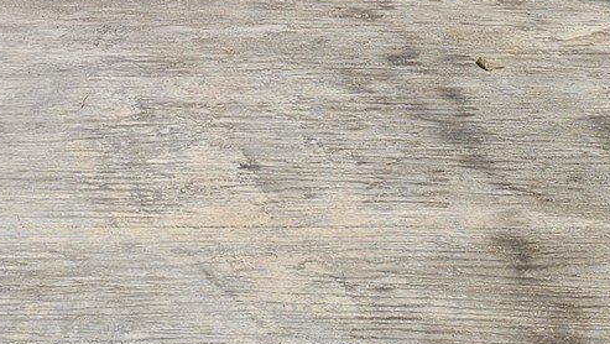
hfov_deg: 20.5
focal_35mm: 104
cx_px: 278
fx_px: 1683
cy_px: -334
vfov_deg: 10.7
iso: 10
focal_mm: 6.3
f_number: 1.7
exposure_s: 1/1030
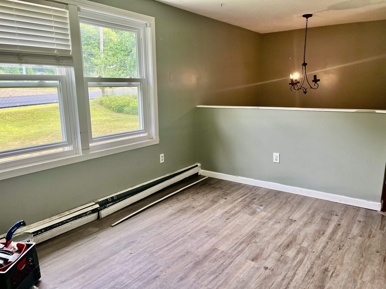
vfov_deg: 53.1
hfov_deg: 67.3
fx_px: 290
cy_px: 144
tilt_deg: -12.0
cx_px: 193
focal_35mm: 26
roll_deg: +0.9
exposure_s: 1/120
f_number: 1.6
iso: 125
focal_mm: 5.1
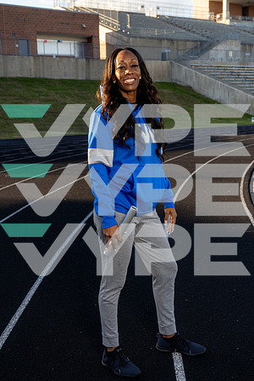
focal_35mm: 51
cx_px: 127
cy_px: 190
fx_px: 540
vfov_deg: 38.9
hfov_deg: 26.5
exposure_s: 1/250
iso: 320
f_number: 8
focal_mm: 51
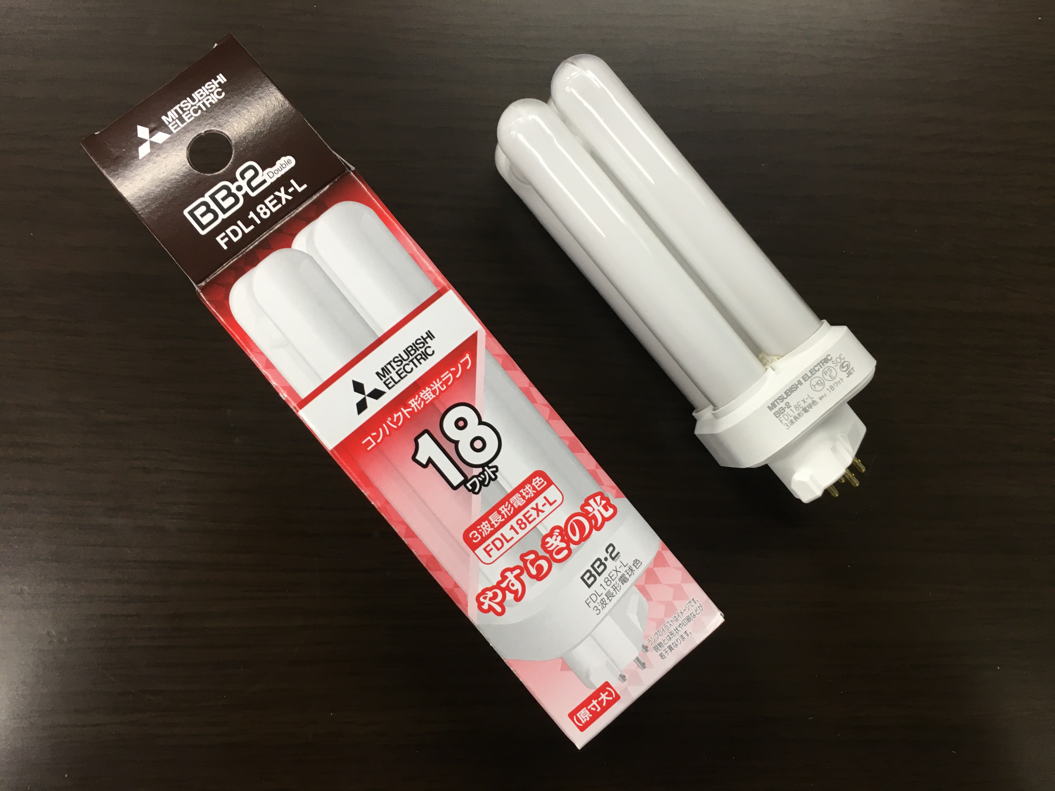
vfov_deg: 48.2
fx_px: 884
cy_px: 396
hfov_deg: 61.7
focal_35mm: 29
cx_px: 528
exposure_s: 1/30
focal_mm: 4.15
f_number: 2.2
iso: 50
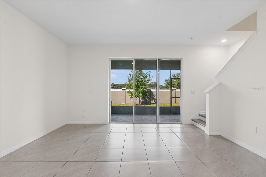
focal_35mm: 15
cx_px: 133
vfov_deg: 77.3
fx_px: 111
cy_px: 88
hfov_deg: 100.4
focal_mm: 10
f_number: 7.1
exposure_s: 1/5
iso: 100
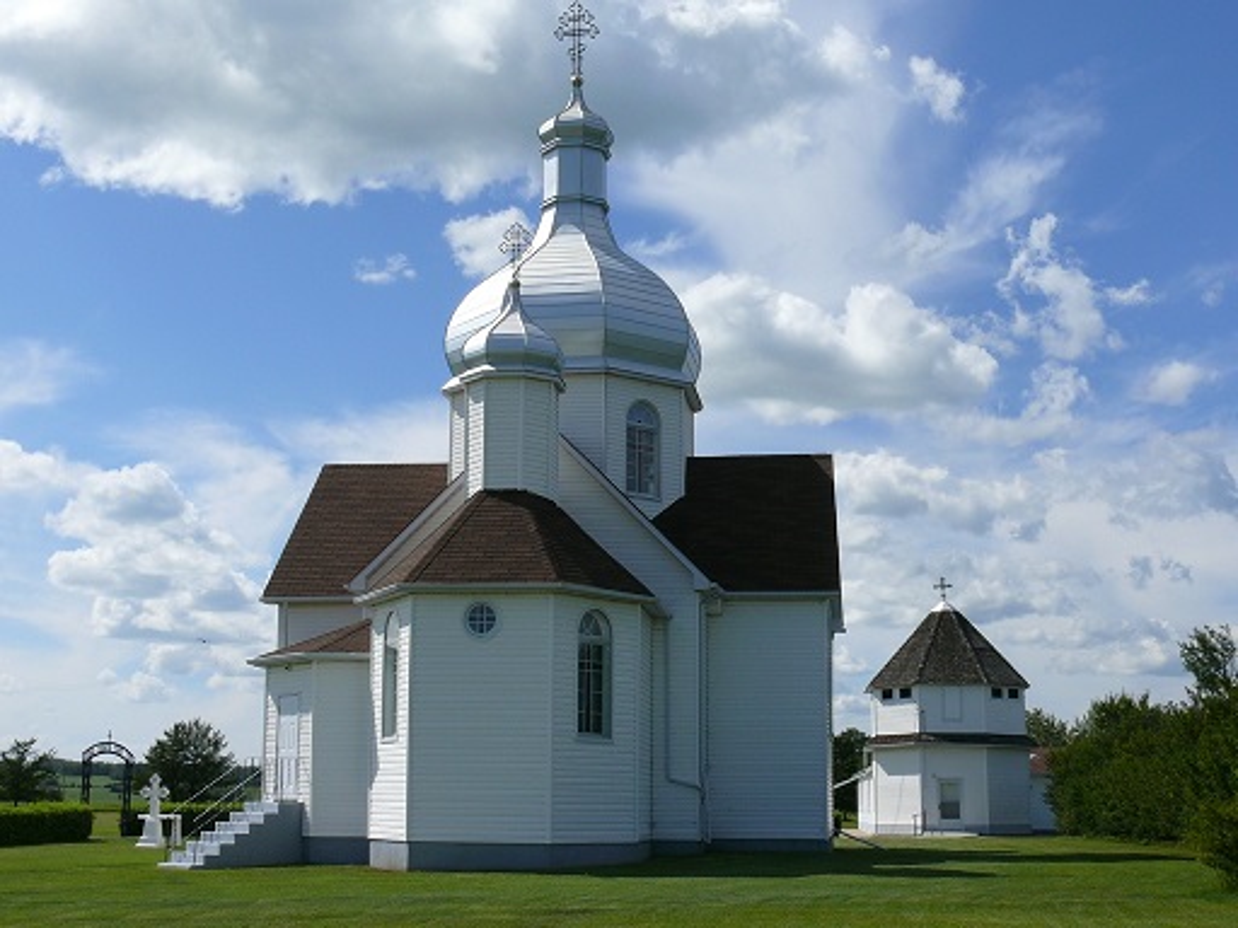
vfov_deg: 30.3
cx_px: 619
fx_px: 1717
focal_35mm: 48
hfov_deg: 39.7
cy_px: 464
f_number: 8
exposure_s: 1/500
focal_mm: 9.3
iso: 100
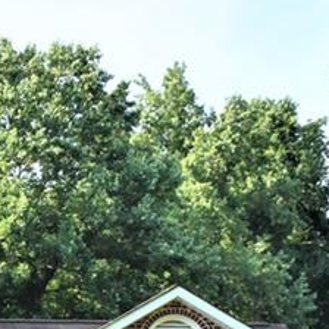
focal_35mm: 105
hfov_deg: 15.8
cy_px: 400
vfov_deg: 15.9
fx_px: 1129
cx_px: -87
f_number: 8
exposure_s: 1/500
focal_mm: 18
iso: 500
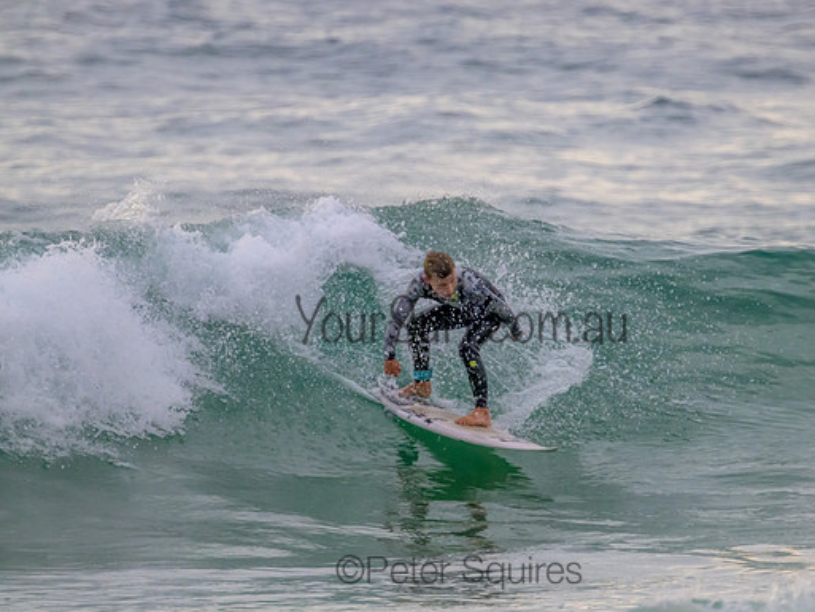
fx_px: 20488
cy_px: 306
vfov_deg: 1.7
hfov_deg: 2.3
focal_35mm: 870
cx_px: 459
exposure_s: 1/2000
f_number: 11
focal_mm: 800
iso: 7200
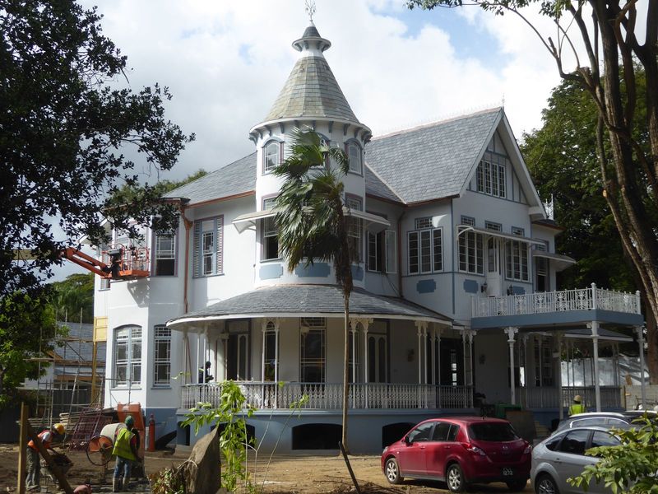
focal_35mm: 53
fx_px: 1007
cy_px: 247
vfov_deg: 27.5
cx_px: 329
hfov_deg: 36.2
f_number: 4.1
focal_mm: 9
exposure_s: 1/500
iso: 80
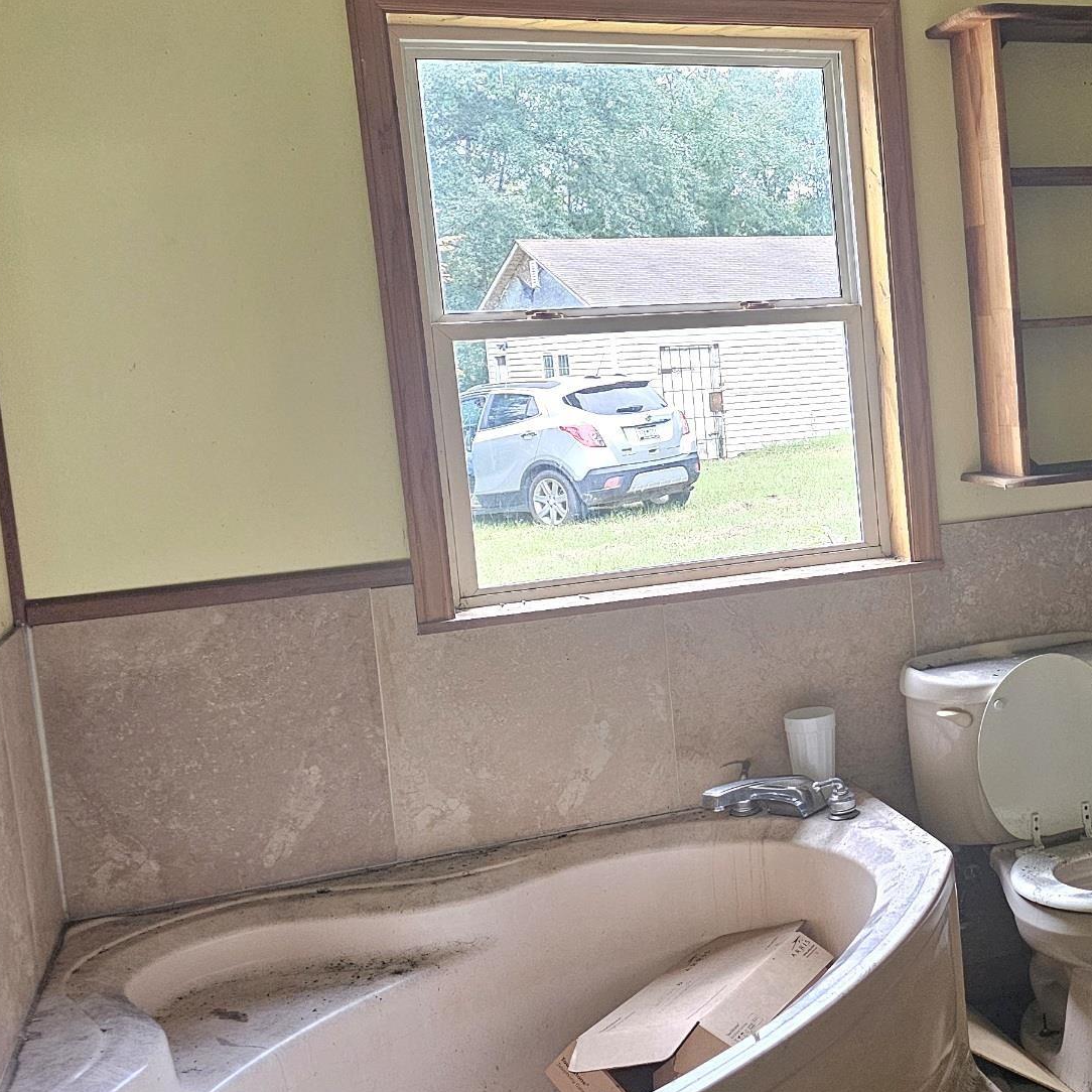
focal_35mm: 45
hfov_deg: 34.5
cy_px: 503
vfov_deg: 37.5
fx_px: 1606
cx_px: 1067
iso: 500
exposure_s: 1/120
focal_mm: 6.3
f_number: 1.7
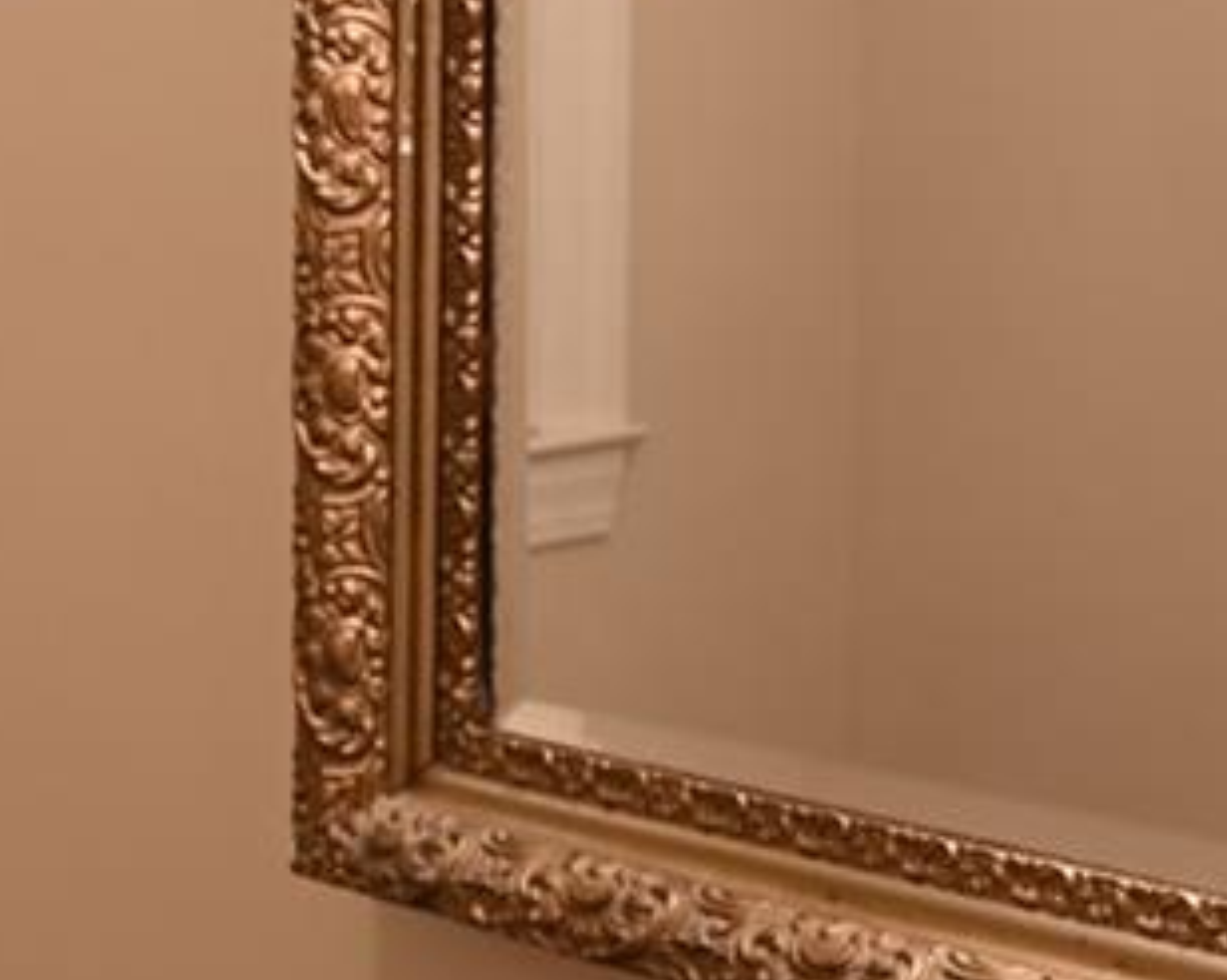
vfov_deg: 15.4
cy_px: 625
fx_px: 3629
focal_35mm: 100
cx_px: -28
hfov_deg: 18.6
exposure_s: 1/3
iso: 100
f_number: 4
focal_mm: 16
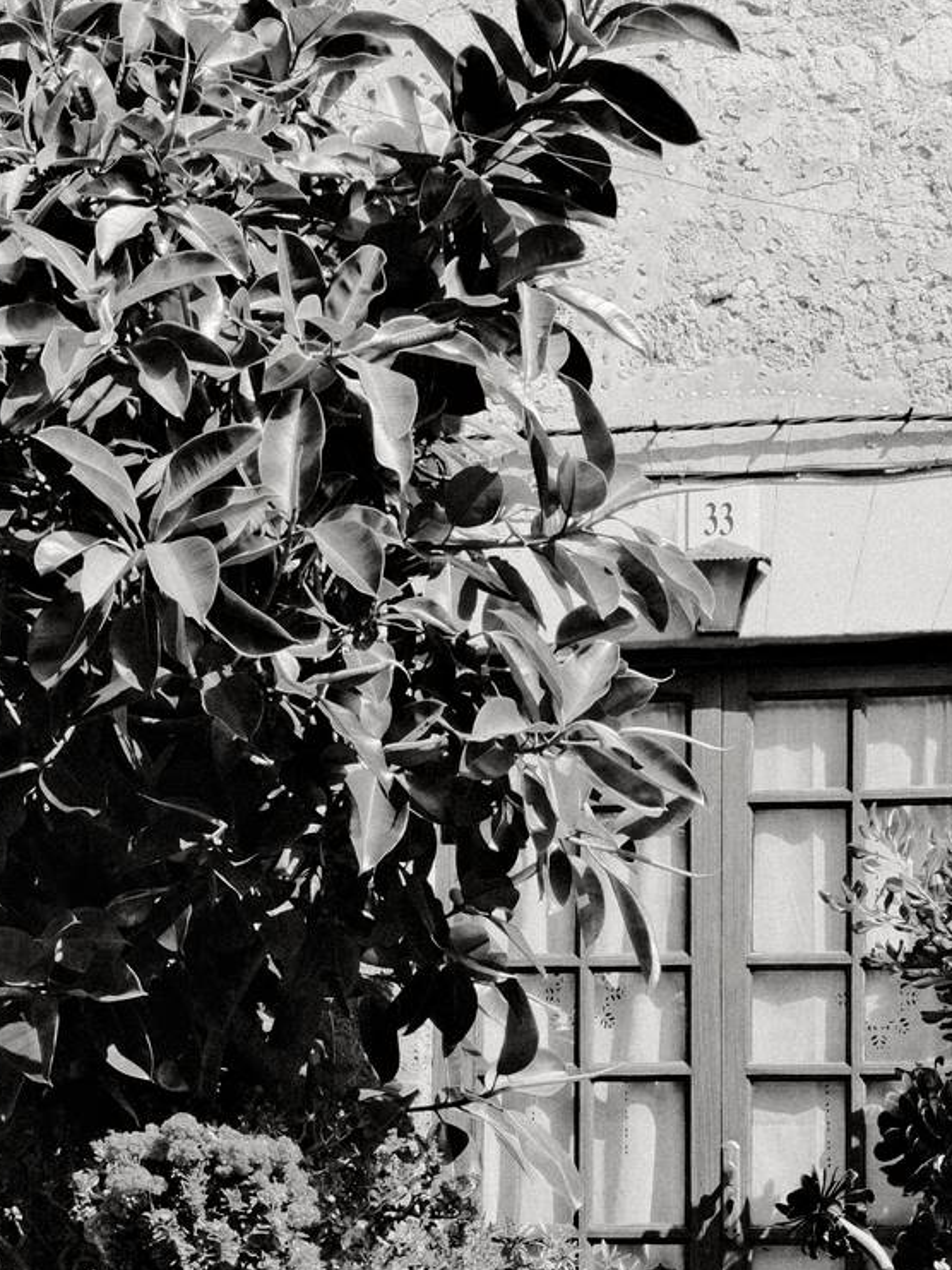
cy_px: 1195
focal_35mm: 81
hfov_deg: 18.1
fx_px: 2969
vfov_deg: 23.3
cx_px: 285
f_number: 11
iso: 640
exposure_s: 1/280
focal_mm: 26
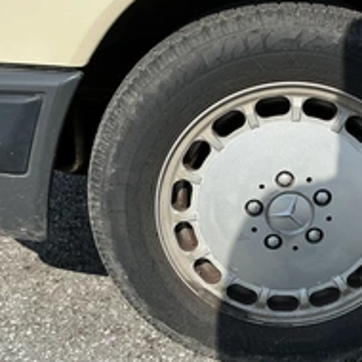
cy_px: 173
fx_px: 615
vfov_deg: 32.8
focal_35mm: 52
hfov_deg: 32.0
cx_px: 286
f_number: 1.8
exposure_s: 1/3322
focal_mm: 3
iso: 25
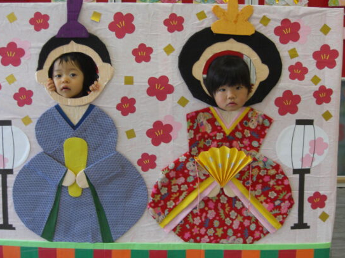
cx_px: 164
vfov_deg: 34.3
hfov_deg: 44.8
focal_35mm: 42
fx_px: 419
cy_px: 121
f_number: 2.8
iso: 200
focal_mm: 7.9
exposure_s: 1/80
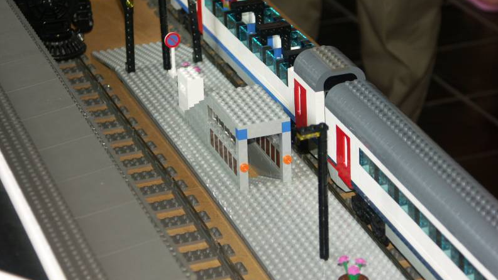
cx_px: 251
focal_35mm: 132
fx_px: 1744
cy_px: 122
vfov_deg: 9.2
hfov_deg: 16.3
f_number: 3.2
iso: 100
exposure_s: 1/125
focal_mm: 30.63
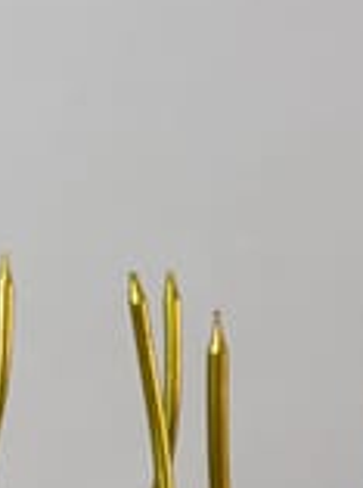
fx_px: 2204
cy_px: 628
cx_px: 87
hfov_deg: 9.4
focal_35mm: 157
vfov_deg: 12.2
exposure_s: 1/60
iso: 400
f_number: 1.78
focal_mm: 6.76
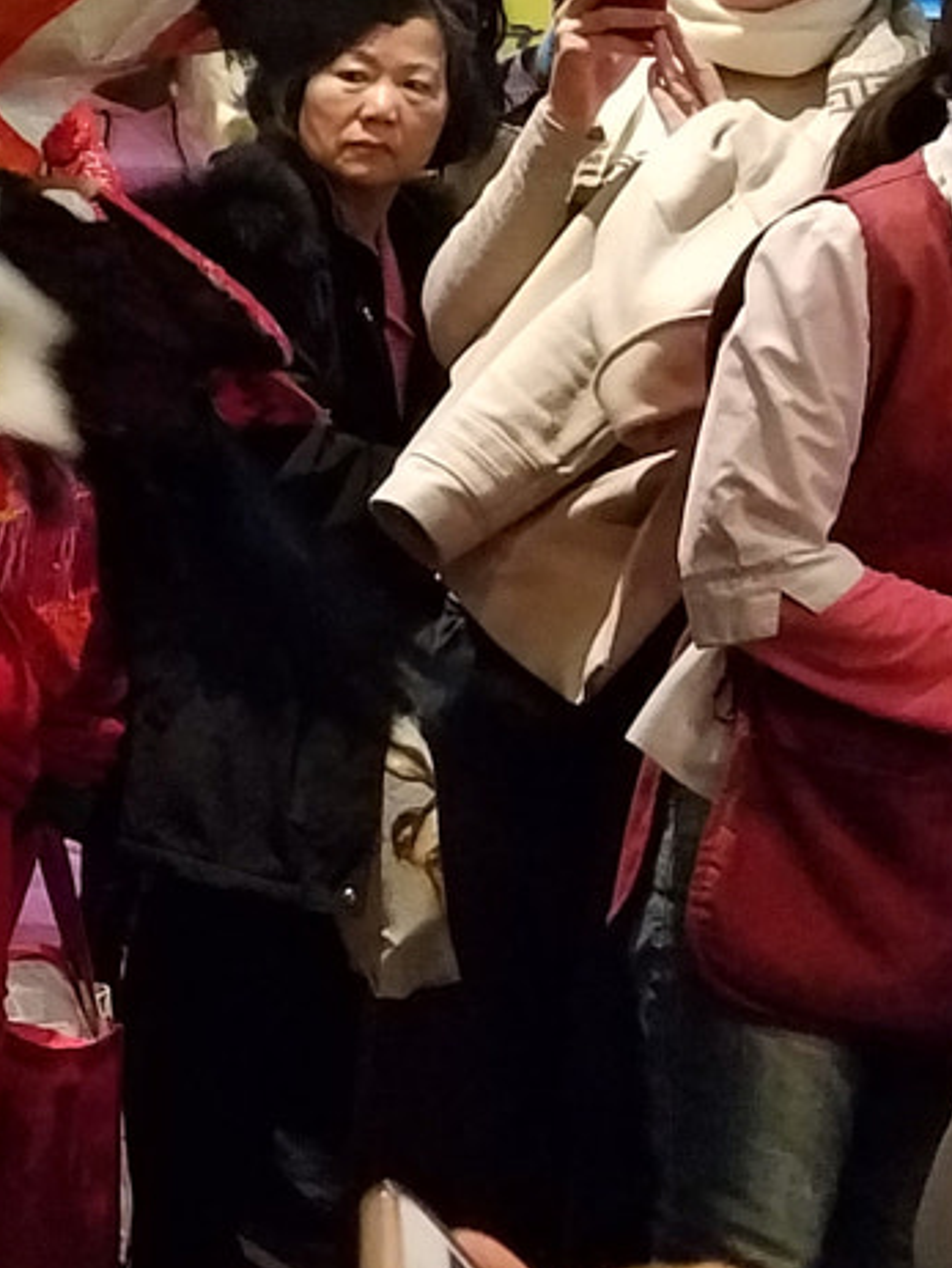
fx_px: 3297
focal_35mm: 90
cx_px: -678
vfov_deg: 21.7
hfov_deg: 14.7
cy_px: 541
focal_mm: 4.2
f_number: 1.7
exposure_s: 1/60
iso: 640
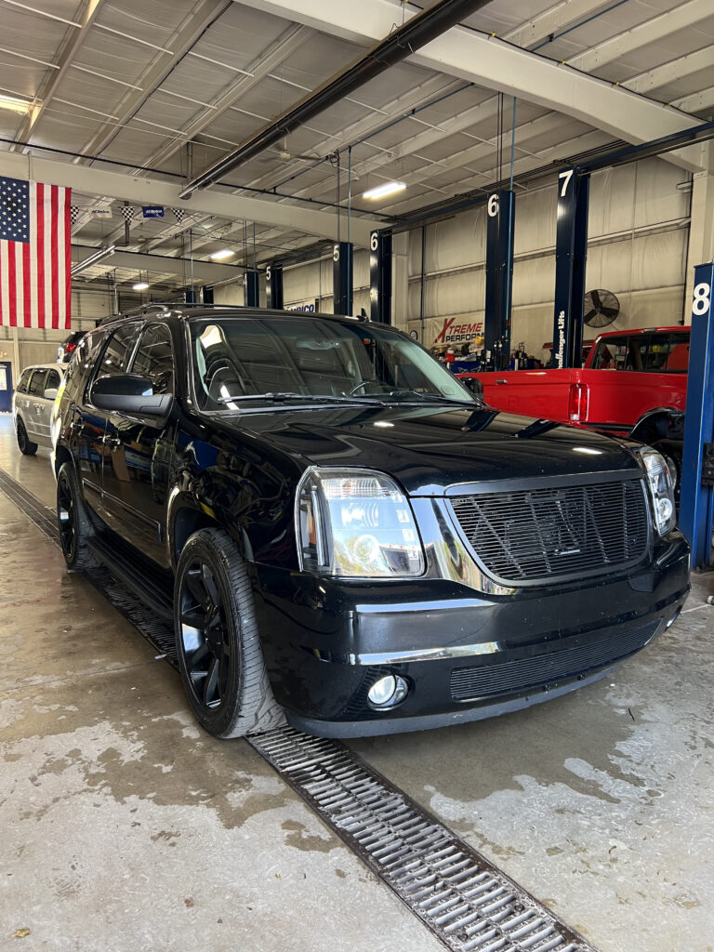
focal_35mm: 26
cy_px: 476
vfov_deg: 67.3
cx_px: 357
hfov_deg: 53.1
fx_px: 715
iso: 100
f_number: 1.5
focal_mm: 5.7
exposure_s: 1/60
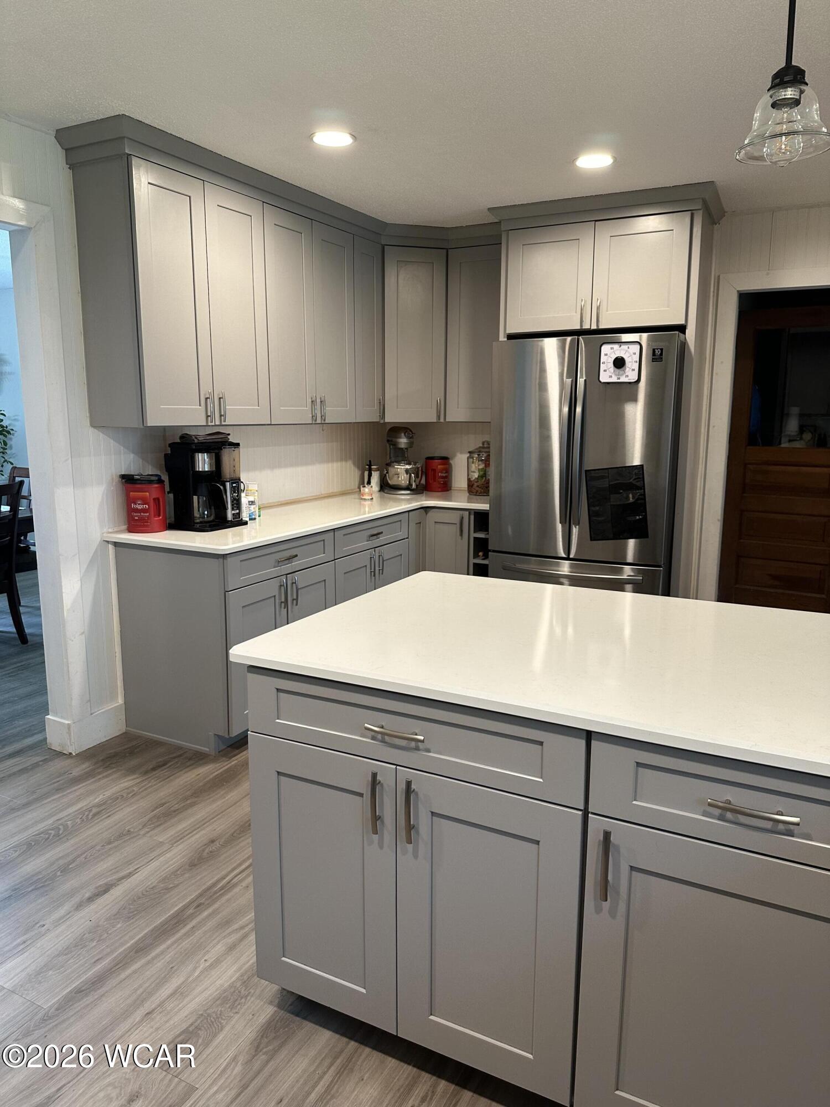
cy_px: 554
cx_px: 415
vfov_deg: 71.6
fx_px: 767
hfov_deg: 56.8
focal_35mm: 24
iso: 125
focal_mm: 6.86
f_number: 1.78
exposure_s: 1/60
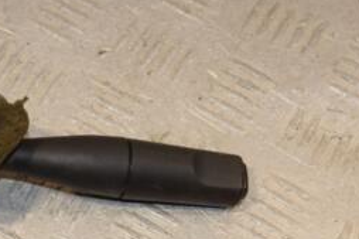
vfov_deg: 9.6
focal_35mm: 142
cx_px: 21
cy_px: 132
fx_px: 1415
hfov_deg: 14.3
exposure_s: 1/200
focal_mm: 40
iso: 800
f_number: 10
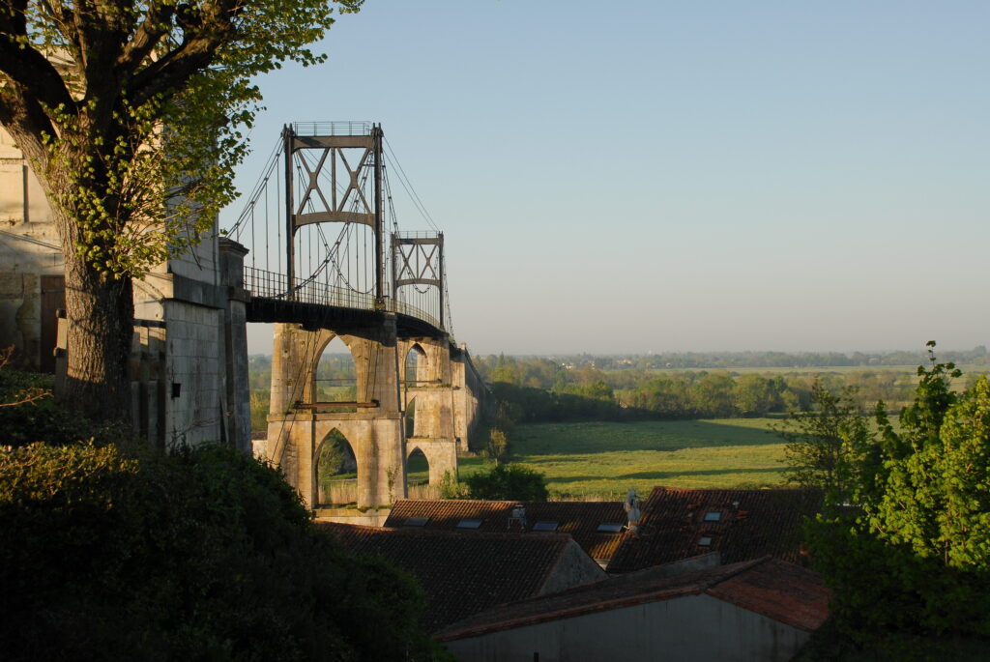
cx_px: 495
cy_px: 331
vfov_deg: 28.1
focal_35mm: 48
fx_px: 1321
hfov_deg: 41.1
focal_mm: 32
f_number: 8
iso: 200
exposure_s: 1/200
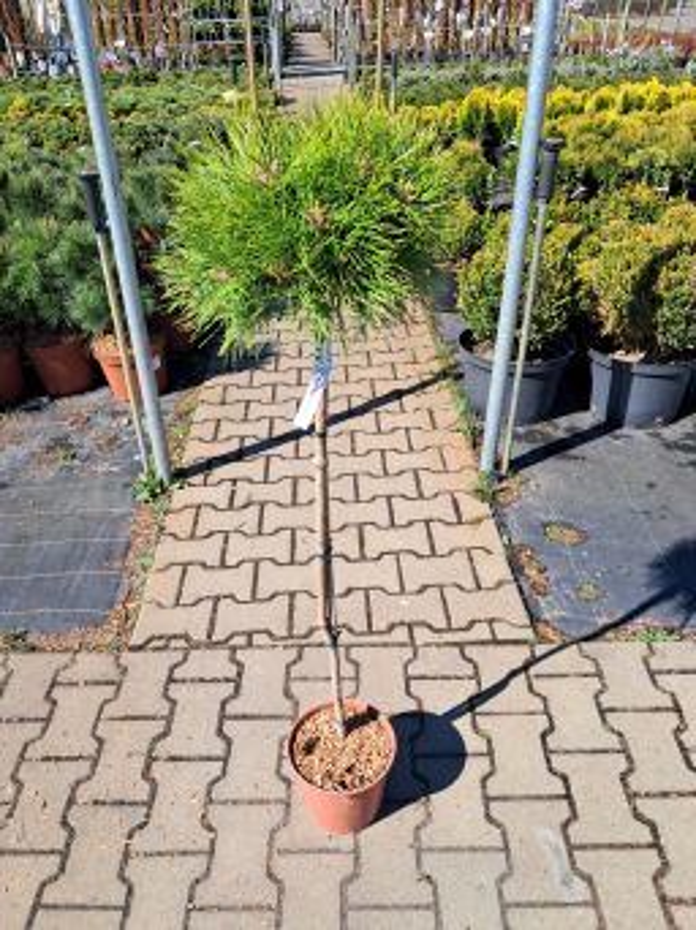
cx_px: 348
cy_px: 465
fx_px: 725
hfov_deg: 51.3
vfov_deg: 65.4
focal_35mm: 27
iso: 50
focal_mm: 4
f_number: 1.8
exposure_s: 1/331
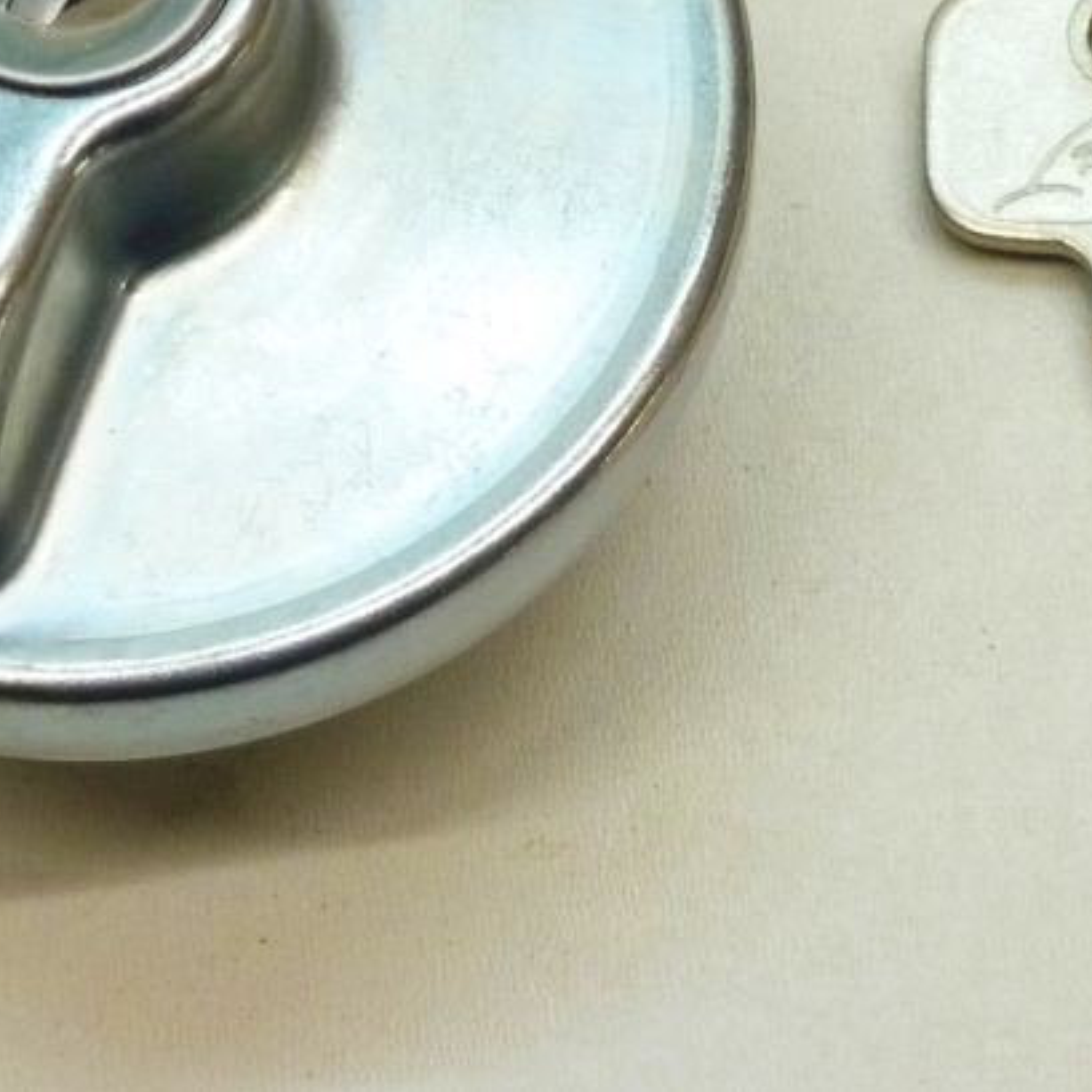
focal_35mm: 111
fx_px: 3962
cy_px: 163
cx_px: 519
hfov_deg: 15.7
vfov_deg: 15.6
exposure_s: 1/40
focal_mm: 9.1
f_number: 3.9
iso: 320
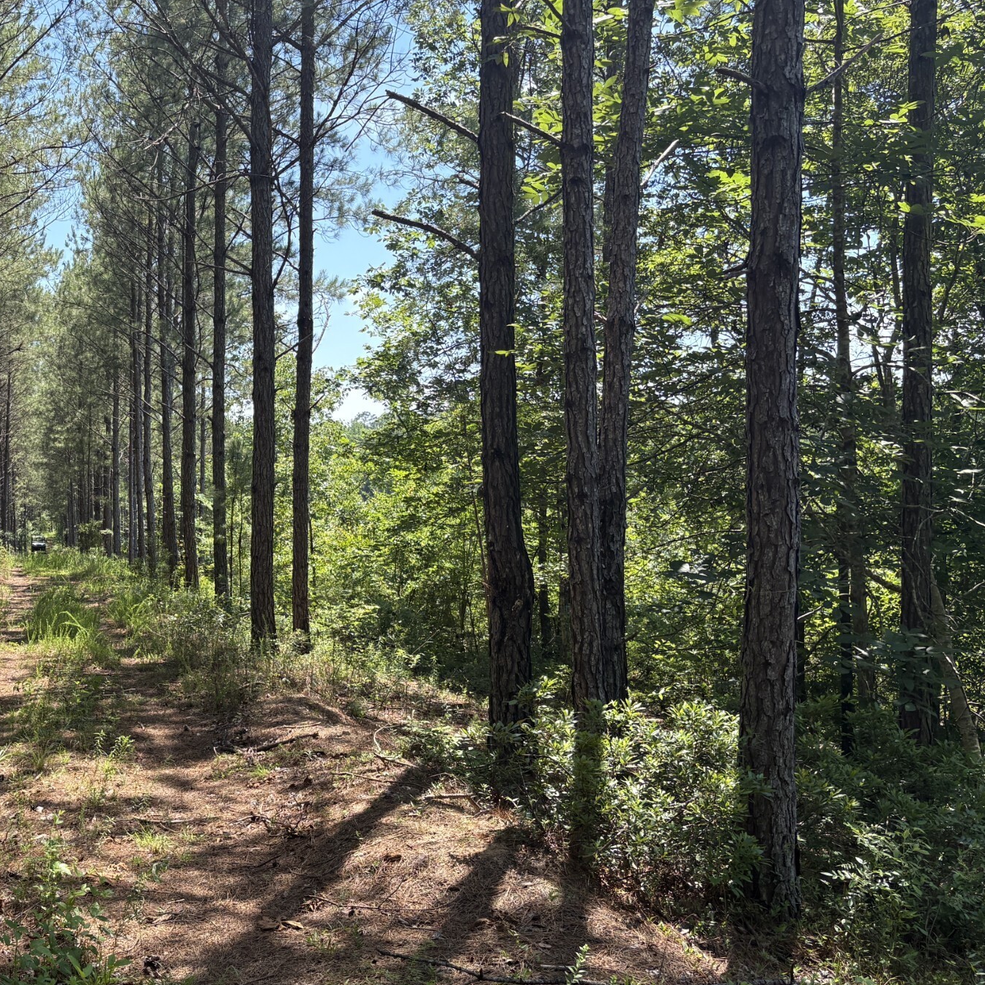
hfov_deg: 38.5
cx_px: 122
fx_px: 1320
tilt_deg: -3.6
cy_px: 573
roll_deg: +2.0
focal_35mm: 41
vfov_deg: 40.8
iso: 64
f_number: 1.6
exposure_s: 1/933
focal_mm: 5.96
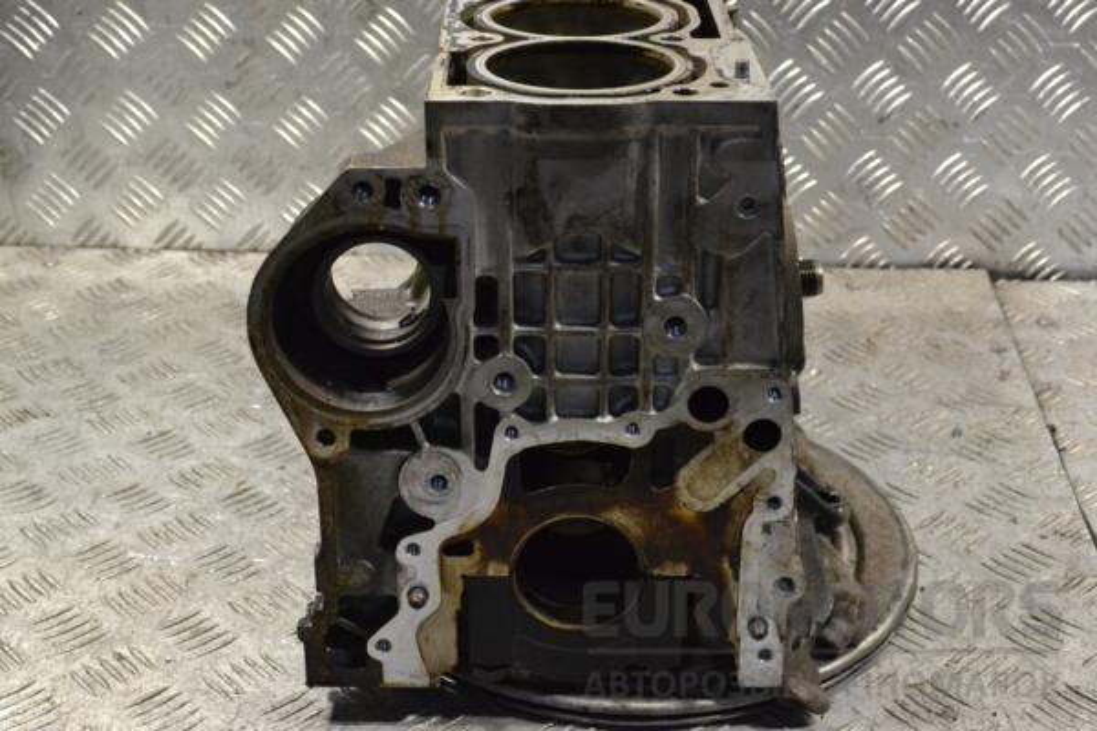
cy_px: 366
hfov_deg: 35.1
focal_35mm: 57
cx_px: 548
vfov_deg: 23.8
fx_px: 1737
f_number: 8
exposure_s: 1/250
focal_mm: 38
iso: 3200
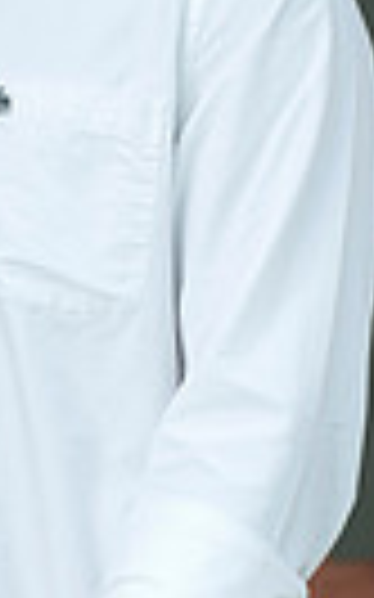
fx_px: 8424
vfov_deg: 4.1
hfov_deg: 2.5
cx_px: -74
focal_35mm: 516
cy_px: 175
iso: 250
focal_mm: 150
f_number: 4
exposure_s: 1/160
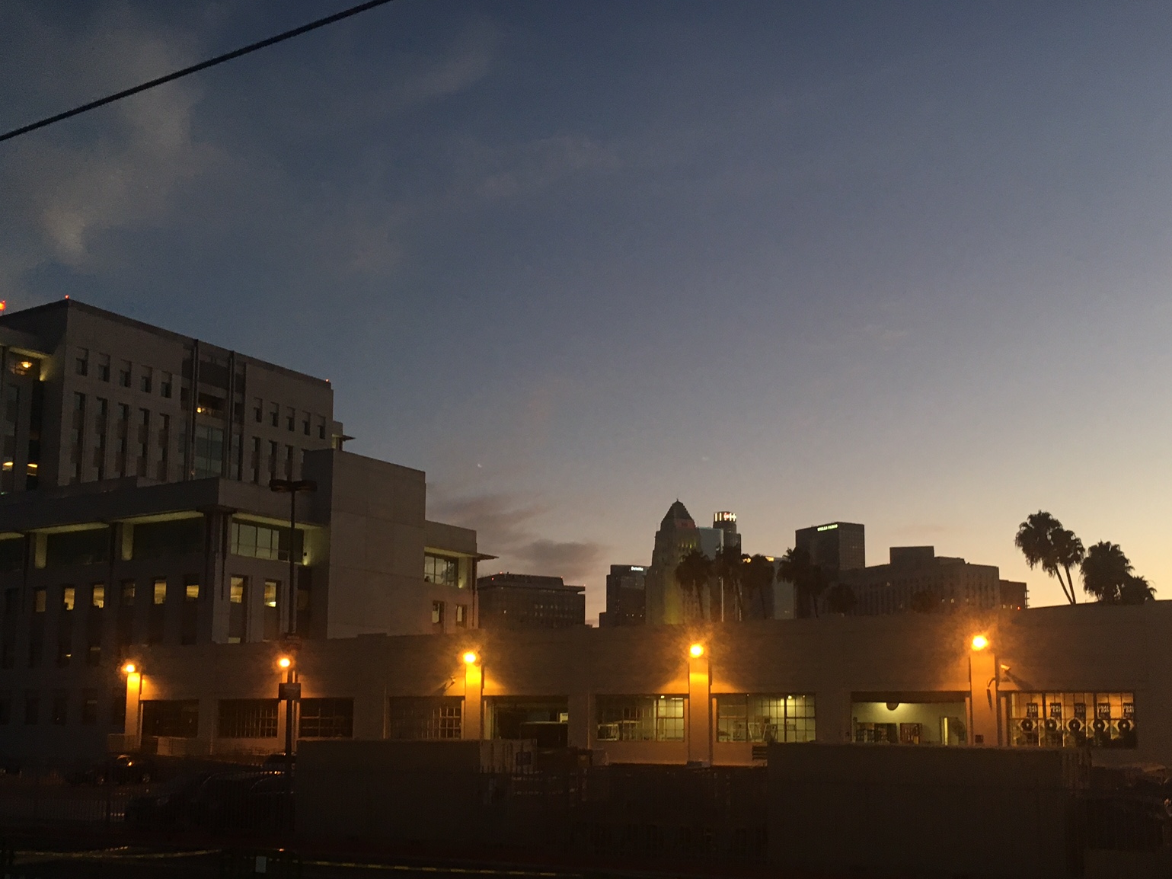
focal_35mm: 38
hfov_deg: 49.0
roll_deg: -0.1
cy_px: 553
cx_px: 609
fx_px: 1286
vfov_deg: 37.5
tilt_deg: +6.9
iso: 80
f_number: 2.2
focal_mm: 4.15
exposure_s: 1/30
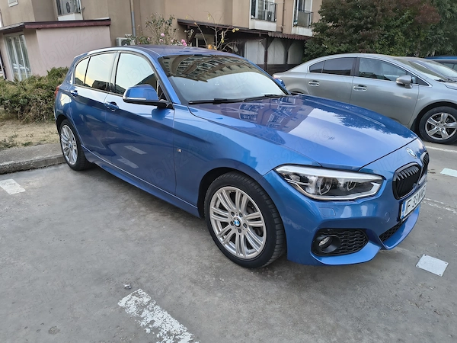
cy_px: 172
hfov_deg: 71.6
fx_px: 317
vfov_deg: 56.8
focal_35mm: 24
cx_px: 228
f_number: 1.8
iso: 705
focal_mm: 5.56
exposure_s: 1/100
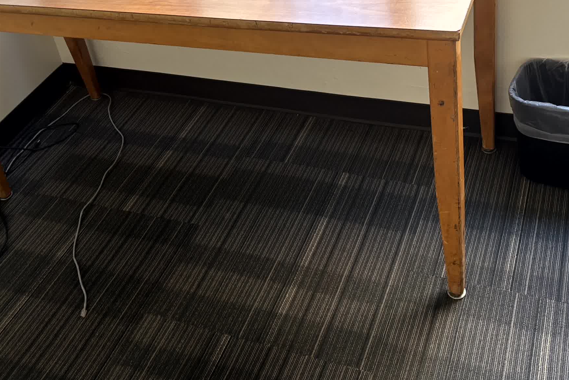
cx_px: 273
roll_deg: +9.3
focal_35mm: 44
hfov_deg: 44.5
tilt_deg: -33.4
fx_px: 695
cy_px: 80
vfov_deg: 29.9
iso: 125
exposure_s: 1/102
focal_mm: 5.96
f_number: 1.6
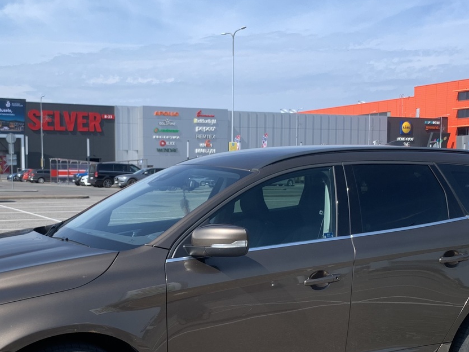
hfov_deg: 38.0
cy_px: 243
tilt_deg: -6.2
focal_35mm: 50
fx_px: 677
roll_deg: +0.6
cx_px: 188
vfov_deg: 28.9
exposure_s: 1/706
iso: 25
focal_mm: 4.25
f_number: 1.8
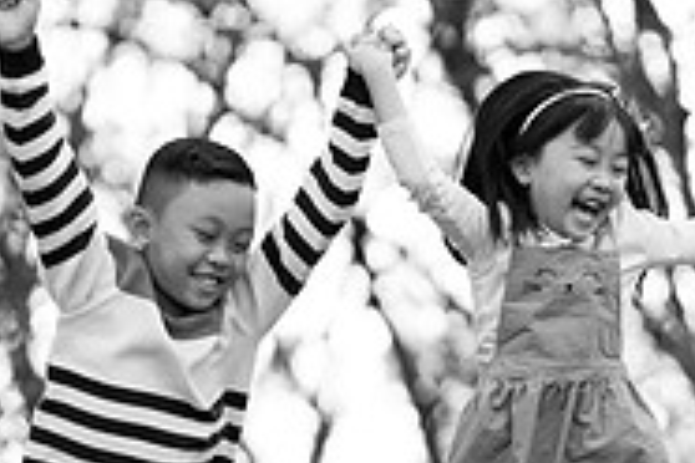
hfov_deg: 7.6
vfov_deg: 5.1
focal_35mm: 271
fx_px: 5231
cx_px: 321
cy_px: 409
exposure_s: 1/1000
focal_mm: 85
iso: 320
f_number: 2
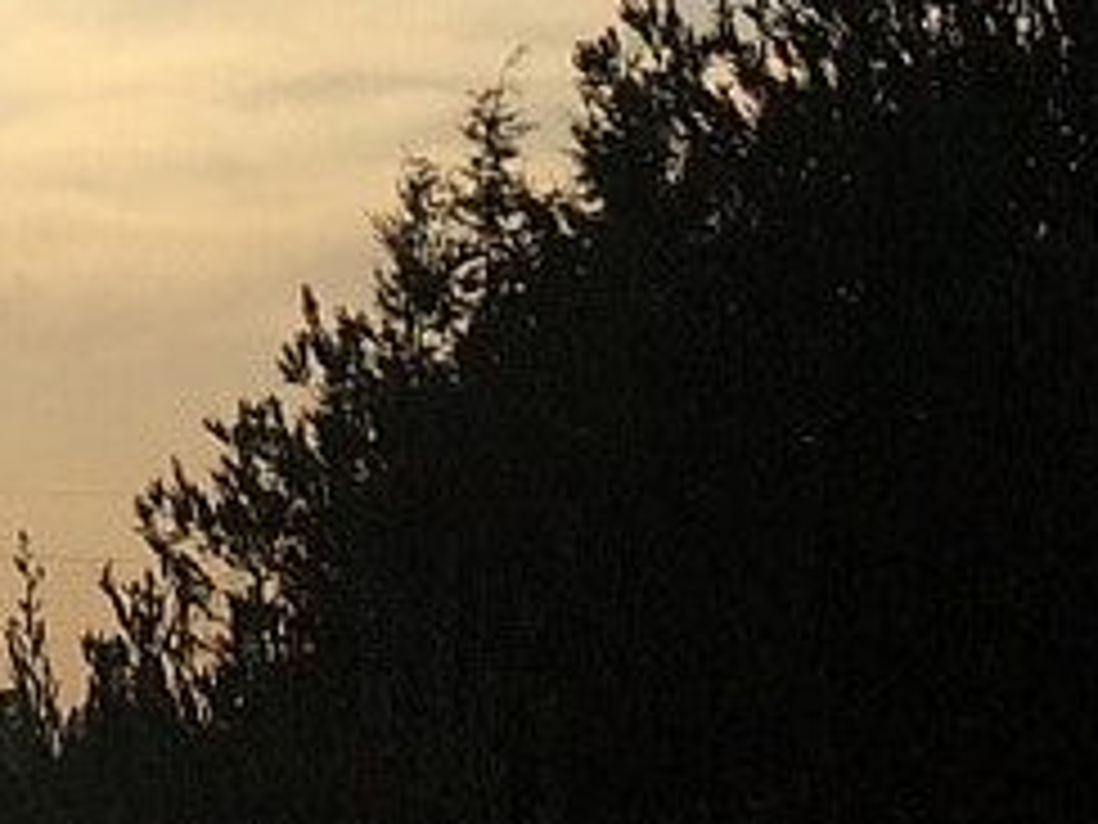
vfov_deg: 7.5
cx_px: -220
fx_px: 6027
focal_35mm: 190
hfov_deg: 10.2
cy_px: -874
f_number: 2.2
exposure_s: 1/6849
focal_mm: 4.15
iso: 32
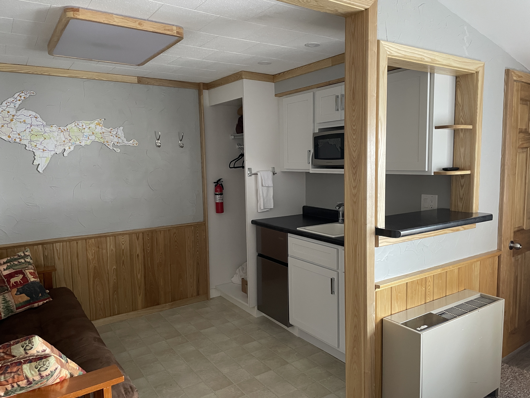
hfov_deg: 67.3
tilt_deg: -6.6
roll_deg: +1.3
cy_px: 199
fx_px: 398
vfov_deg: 53.1
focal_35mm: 26
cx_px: 265
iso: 320
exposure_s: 1/60
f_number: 1.6
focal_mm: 4.2
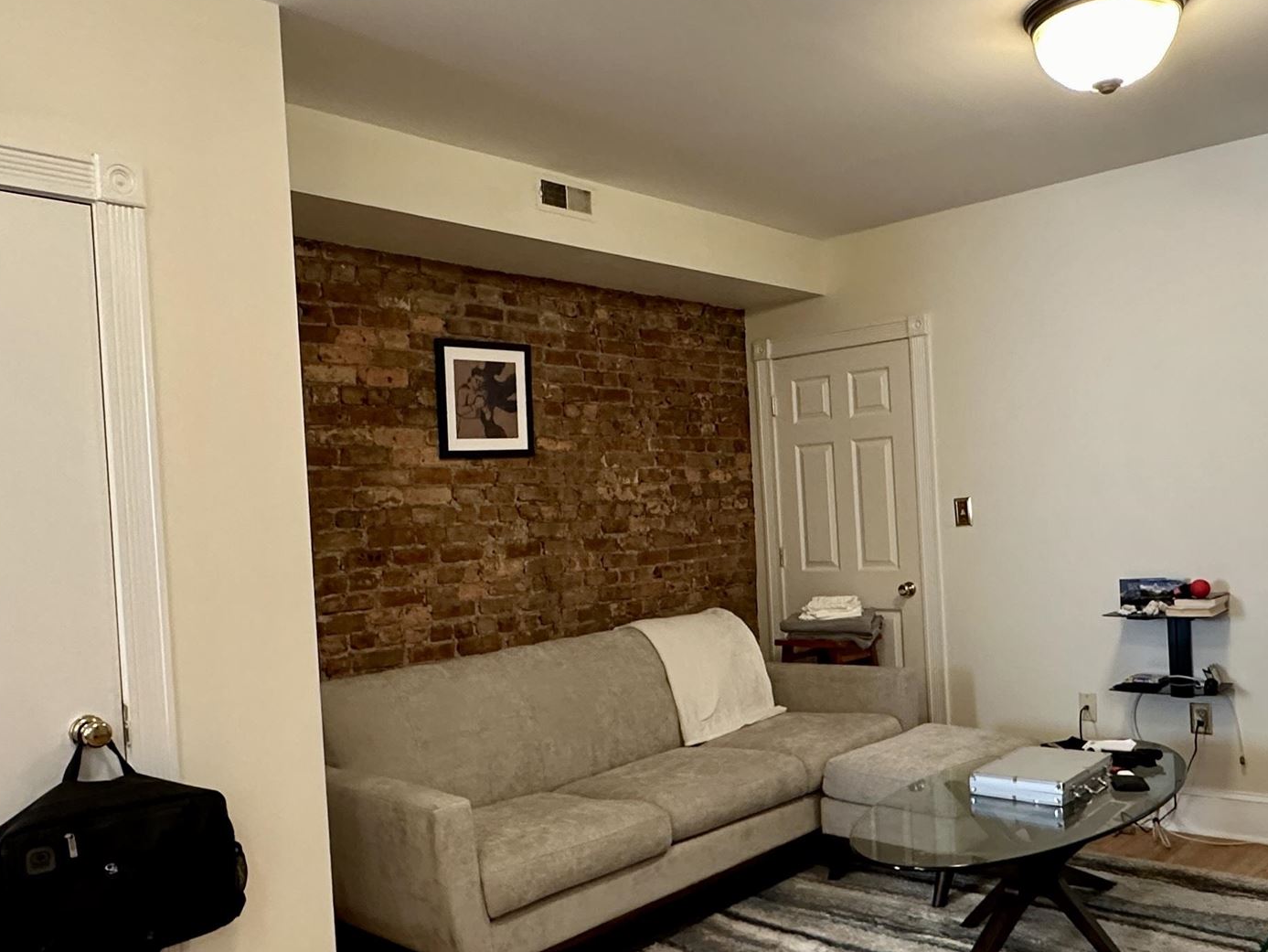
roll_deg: +2.3
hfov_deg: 58.1
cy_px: 528
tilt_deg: -0.2
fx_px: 1136
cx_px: 718
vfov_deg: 45.4
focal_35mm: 31
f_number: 2.2
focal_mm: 2.22
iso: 320
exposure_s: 1/60
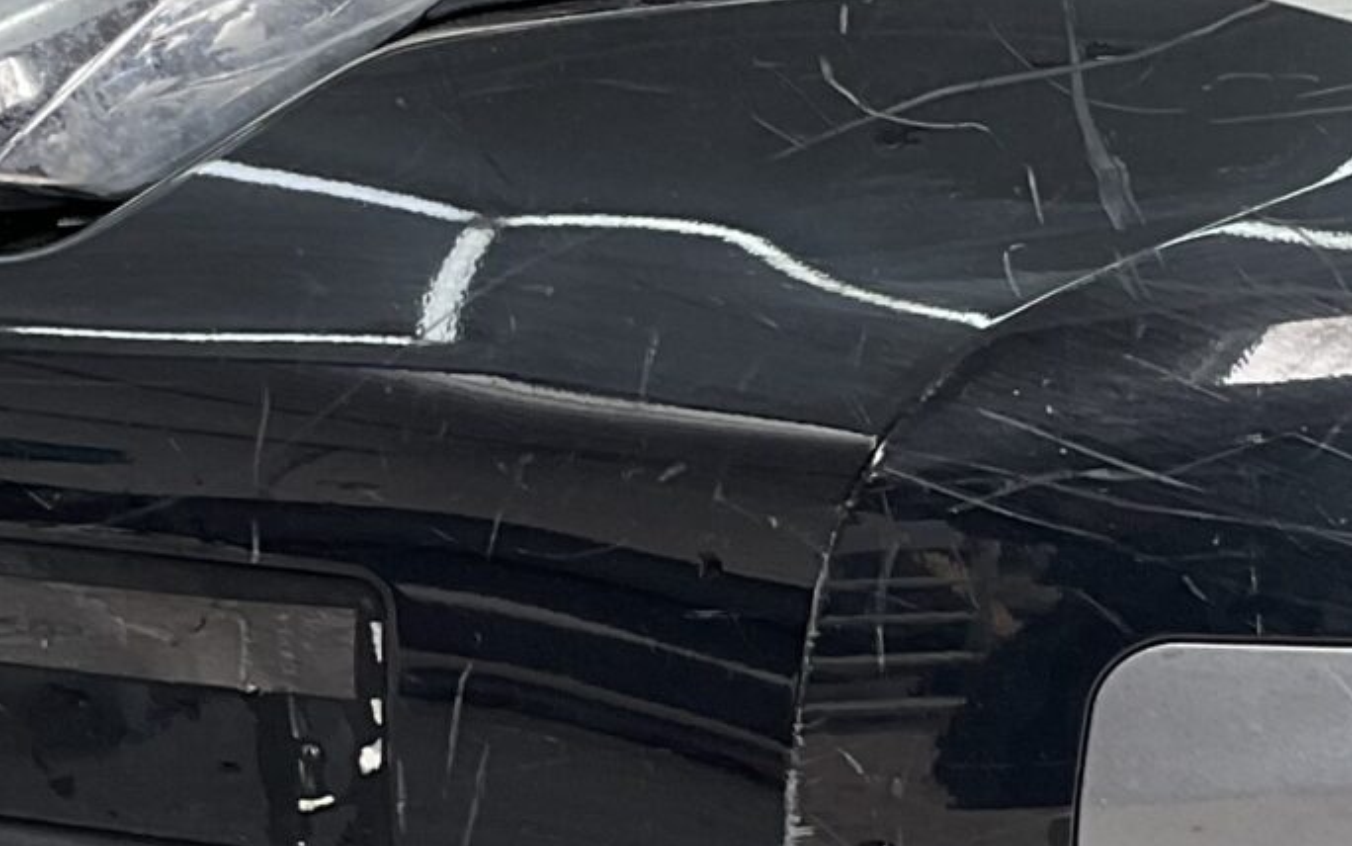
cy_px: 403
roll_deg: -1.2
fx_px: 4239
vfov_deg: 11.4
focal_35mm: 115
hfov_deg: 18.1
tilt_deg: -9.5
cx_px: 775
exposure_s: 1/100
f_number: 1.8
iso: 20
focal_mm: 3
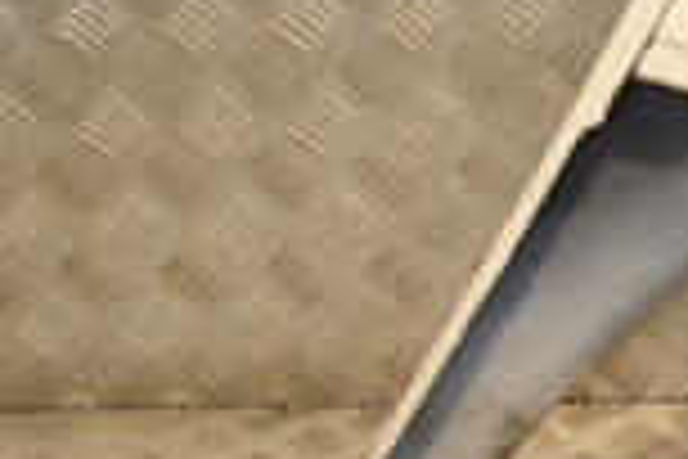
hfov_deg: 16.0
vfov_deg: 12.7
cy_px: -22
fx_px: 2026
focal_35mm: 106
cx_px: 1277
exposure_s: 1/200
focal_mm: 18
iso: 800
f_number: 6.3
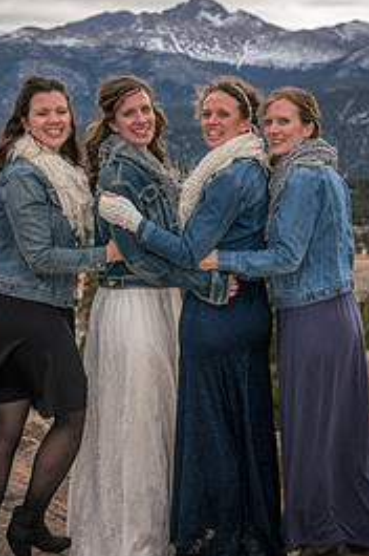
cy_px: 256
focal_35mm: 68
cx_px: 180
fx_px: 1048
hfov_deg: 20.0
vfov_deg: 29.7
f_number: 4
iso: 200
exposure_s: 1/500
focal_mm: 40
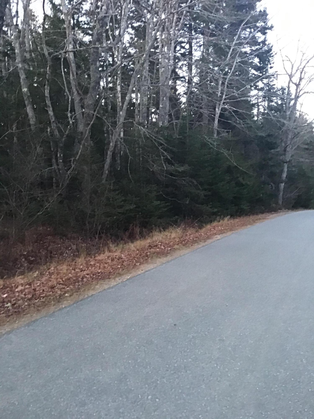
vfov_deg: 58.4
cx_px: 157
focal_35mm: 31
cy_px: 210
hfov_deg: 45.4
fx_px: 375
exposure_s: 1/15
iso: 400
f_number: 2.4
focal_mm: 3.3
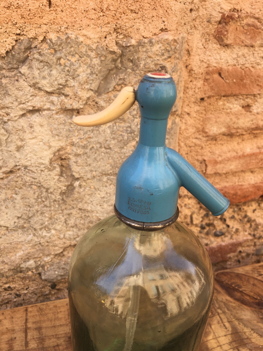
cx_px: 132
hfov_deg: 48.2
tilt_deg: -25.3
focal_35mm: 29
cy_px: 176
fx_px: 294
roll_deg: -1.8
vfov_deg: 61.7
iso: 25
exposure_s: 1/189
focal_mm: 4.15
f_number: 2.2
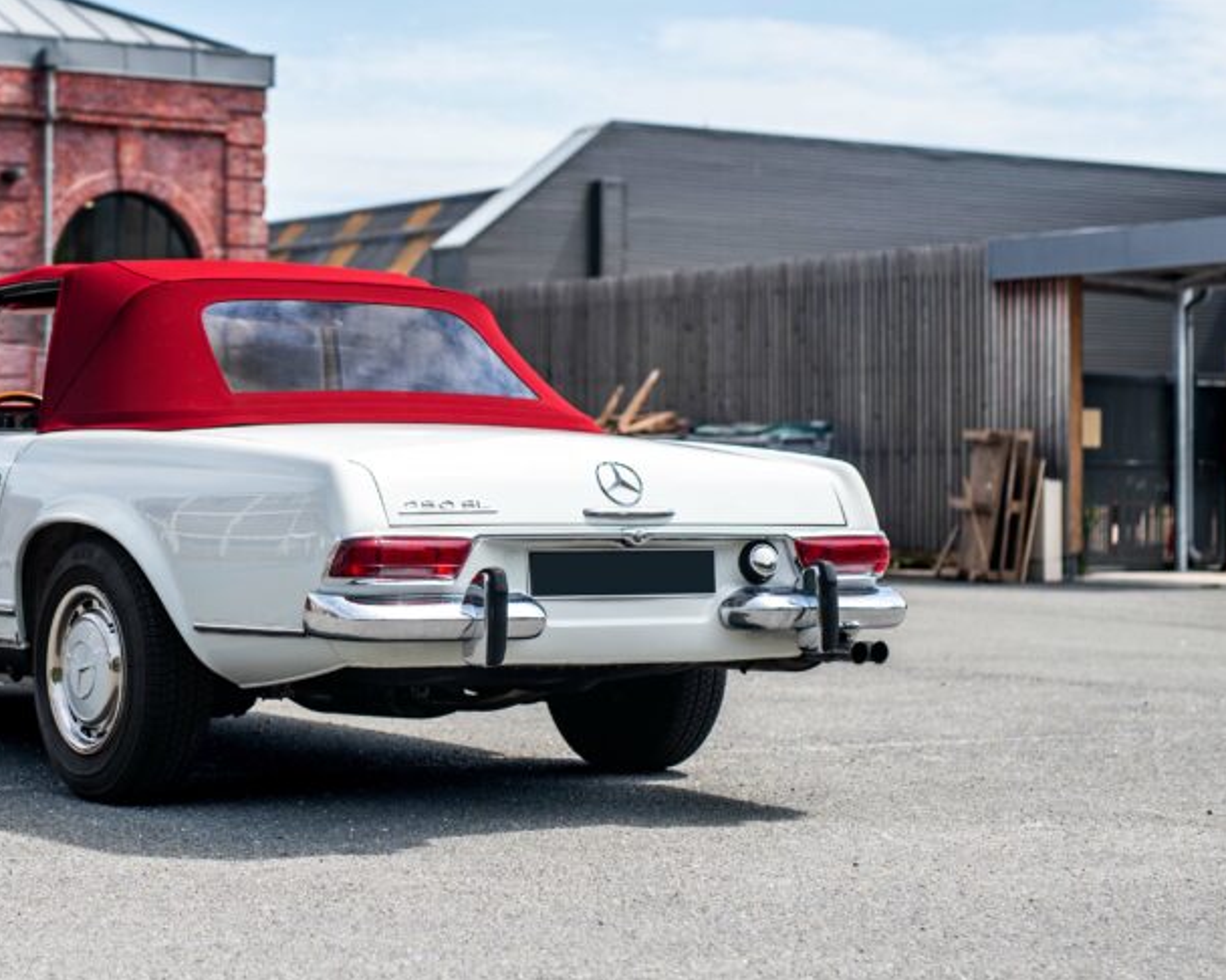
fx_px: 2866
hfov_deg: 24.0
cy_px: 356
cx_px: 343
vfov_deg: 19.4
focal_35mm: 79
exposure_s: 1/640
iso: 100
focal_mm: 50
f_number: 3.2
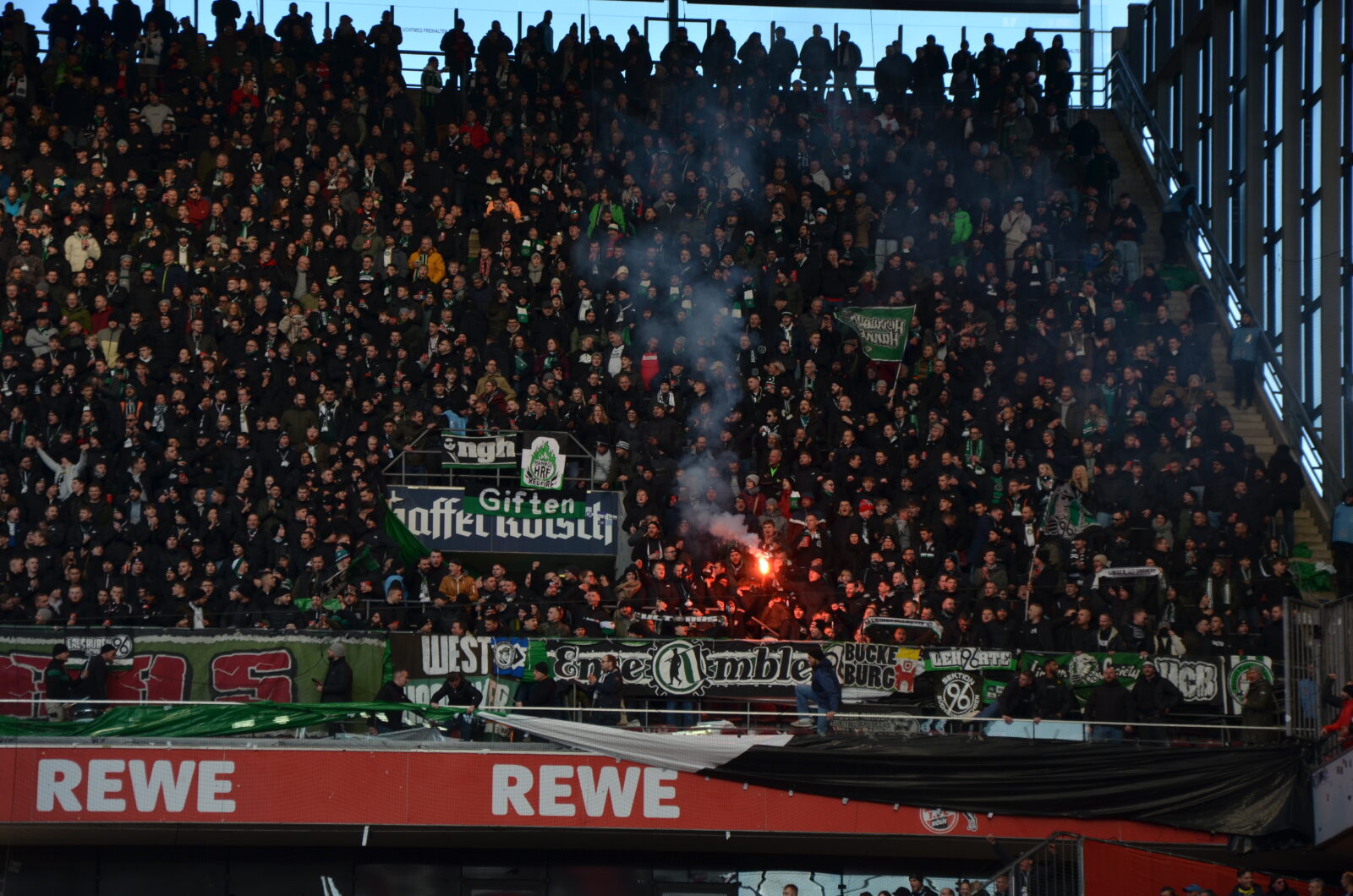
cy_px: 448
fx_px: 5514
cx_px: 676
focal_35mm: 147
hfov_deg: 14.0
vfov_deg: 9.3
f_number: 5.6
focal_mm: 98
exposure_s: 1/500
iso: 280
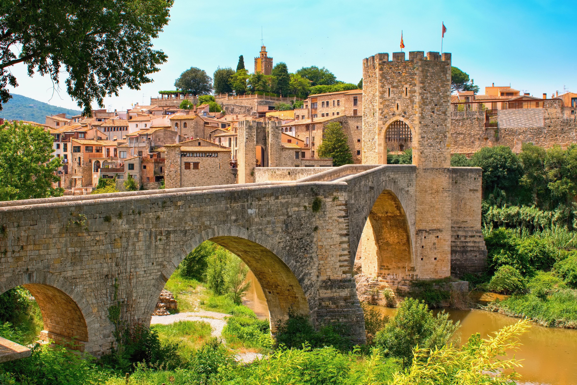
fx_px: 737
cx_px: 288
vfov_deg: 29.2
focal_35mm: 46
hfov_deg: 42.7
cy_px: 192
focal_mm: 31
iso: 160
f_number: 13
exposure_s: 1/160
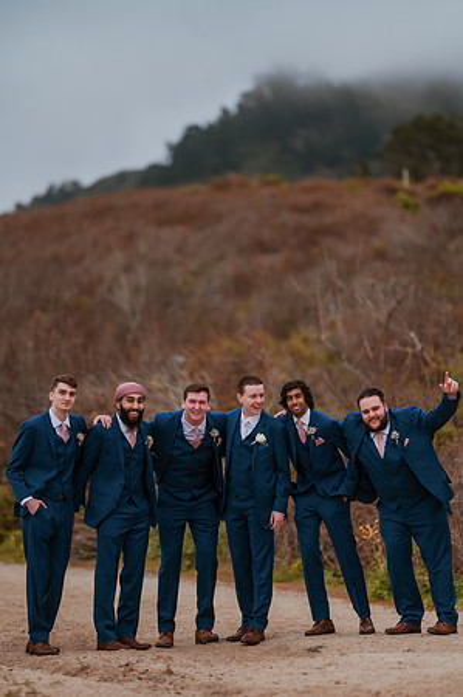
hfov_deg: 10.1
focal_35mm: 135
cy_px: 348
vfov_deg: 15.2
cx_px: 232
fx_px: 2610
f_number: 1.8
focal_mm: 135
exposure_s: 1/3200
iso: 400
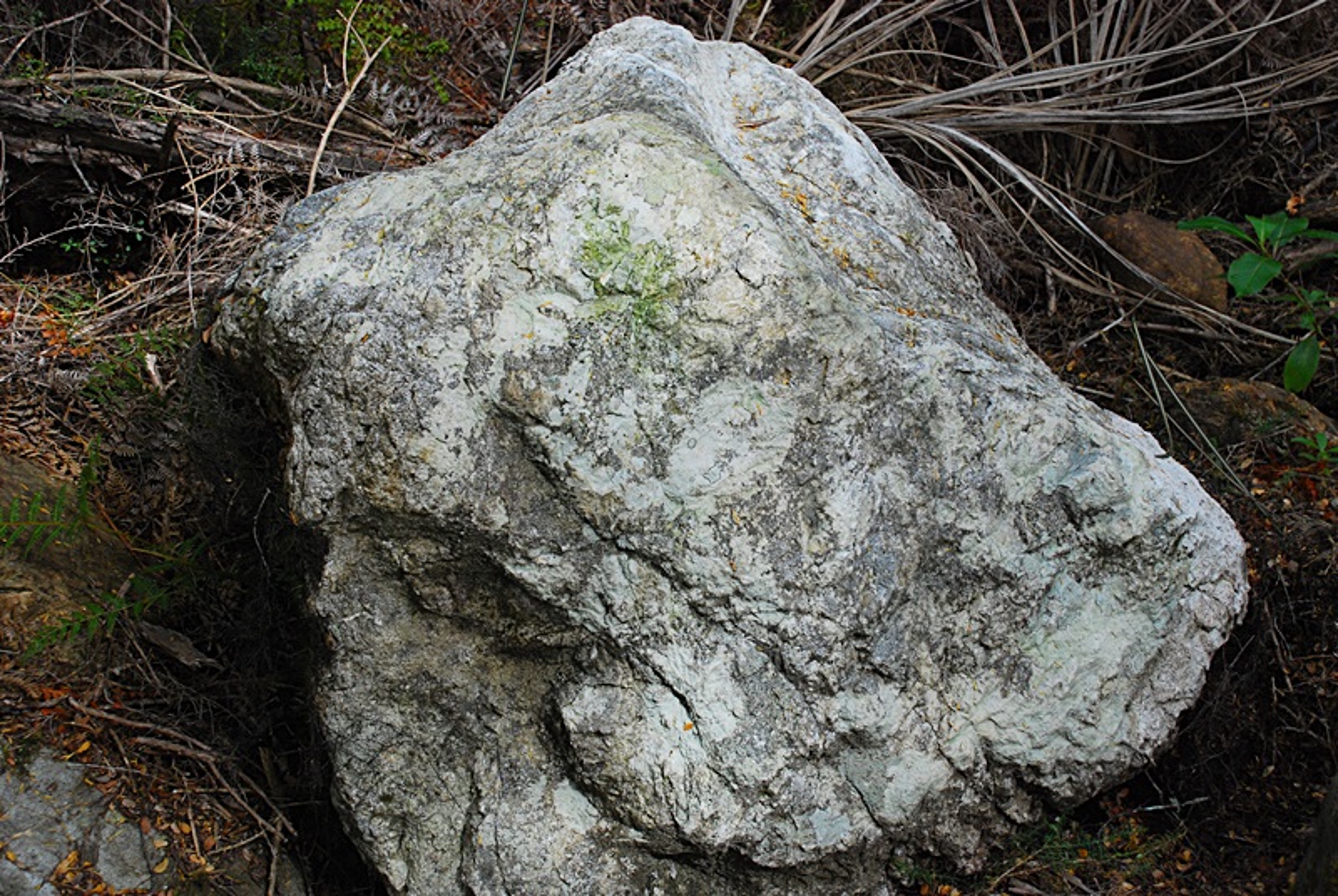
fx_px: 1954
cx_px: 669
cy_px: 448
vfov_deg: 25.8
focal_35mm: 52
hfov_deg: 37.8
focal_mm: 35
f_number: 8
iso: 400
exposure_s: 1/250
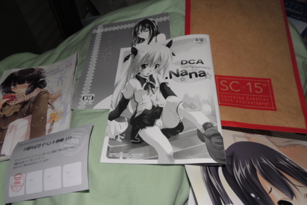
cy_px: 120
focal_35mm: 26
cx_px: 153
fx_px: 222
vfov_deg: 49.3
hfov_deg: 69.4
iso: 100
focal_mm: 4.3
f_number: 3
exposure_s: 1/30
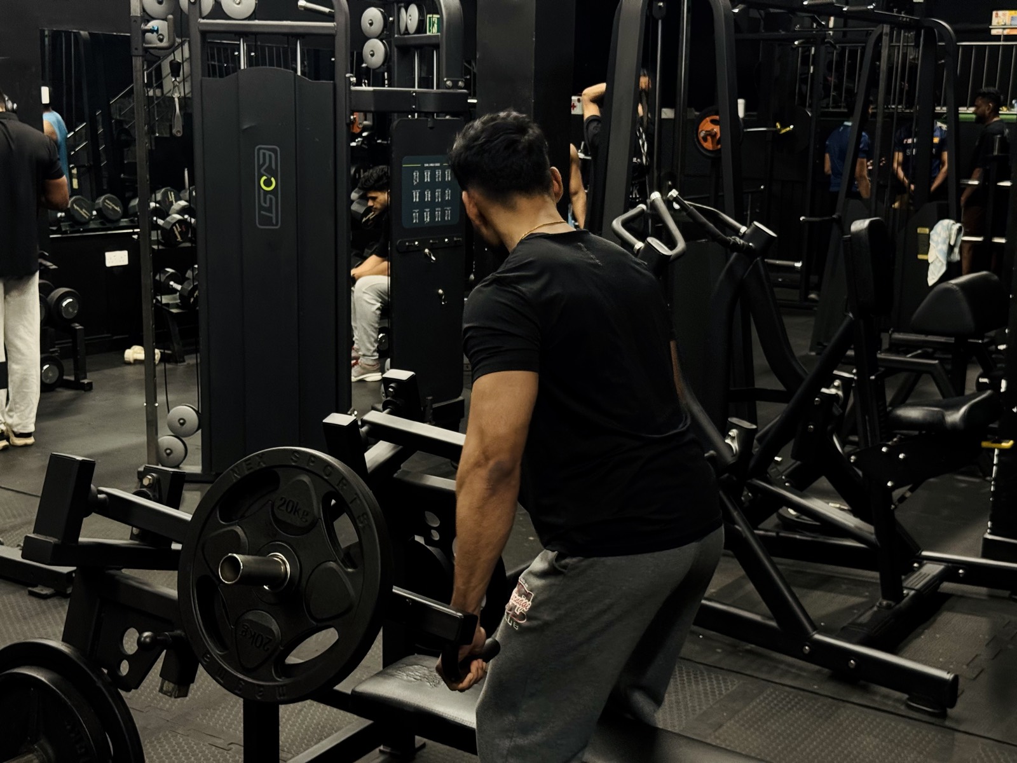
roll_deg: -0.8
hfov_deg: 39.7
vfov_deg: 30.3
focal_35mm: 48
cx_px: 508
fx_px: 1410
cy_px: 382
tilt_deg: -11.9
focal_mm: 6.76
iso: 320
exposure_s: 1/40
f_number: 1.78
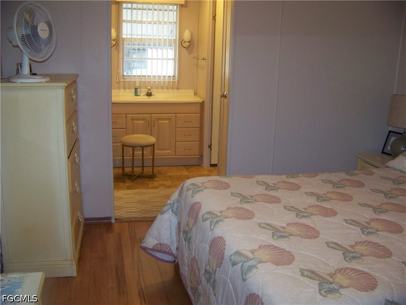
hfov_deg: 51.4
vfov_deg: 39.7
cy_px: 152
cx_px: 203
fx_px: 422
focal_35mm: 36
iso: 200
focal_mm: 5.85
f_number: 2.8
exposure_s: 1/30
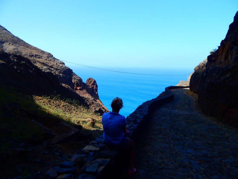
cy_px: 90
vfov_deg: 61.1
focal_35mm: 22
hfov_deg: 76.4
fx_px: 151
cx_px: 119
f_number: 3
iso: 125
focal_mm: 4
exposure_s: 1/1000
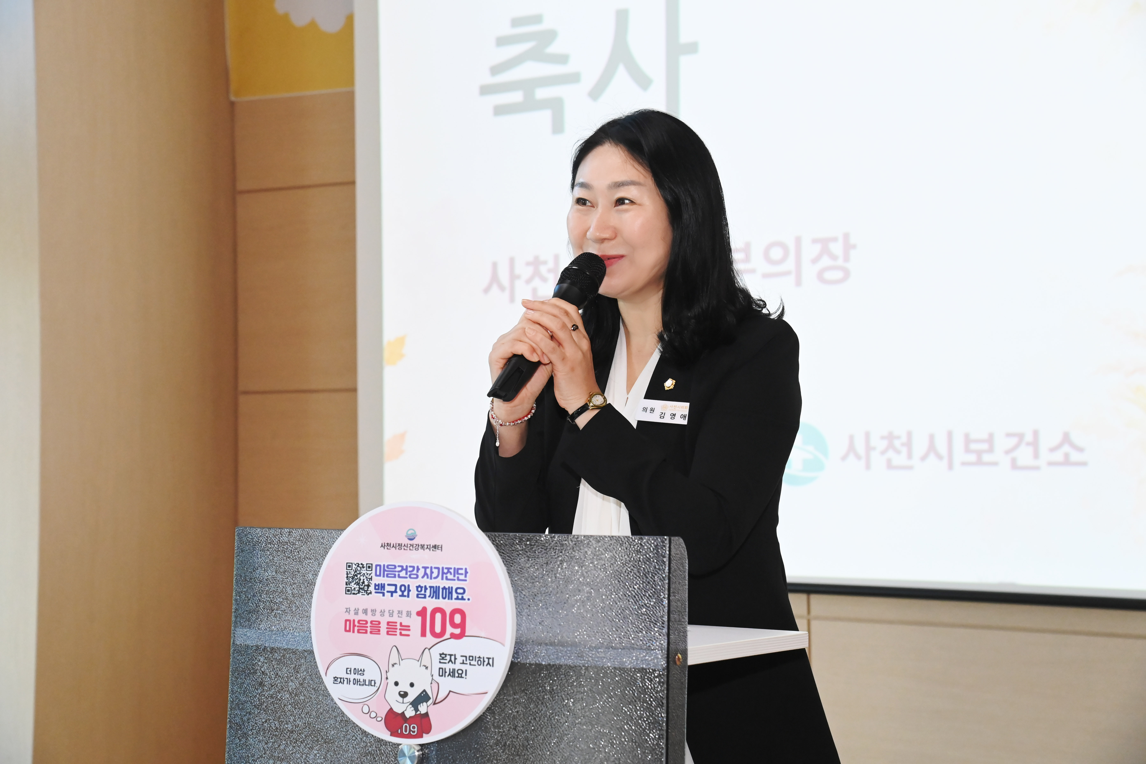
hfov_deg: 34.5
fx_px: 1846
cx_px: 573
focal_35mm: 58
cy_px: 382
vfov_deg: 23.4
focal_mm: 58
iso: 5000
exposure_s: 1/250
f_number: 6.3
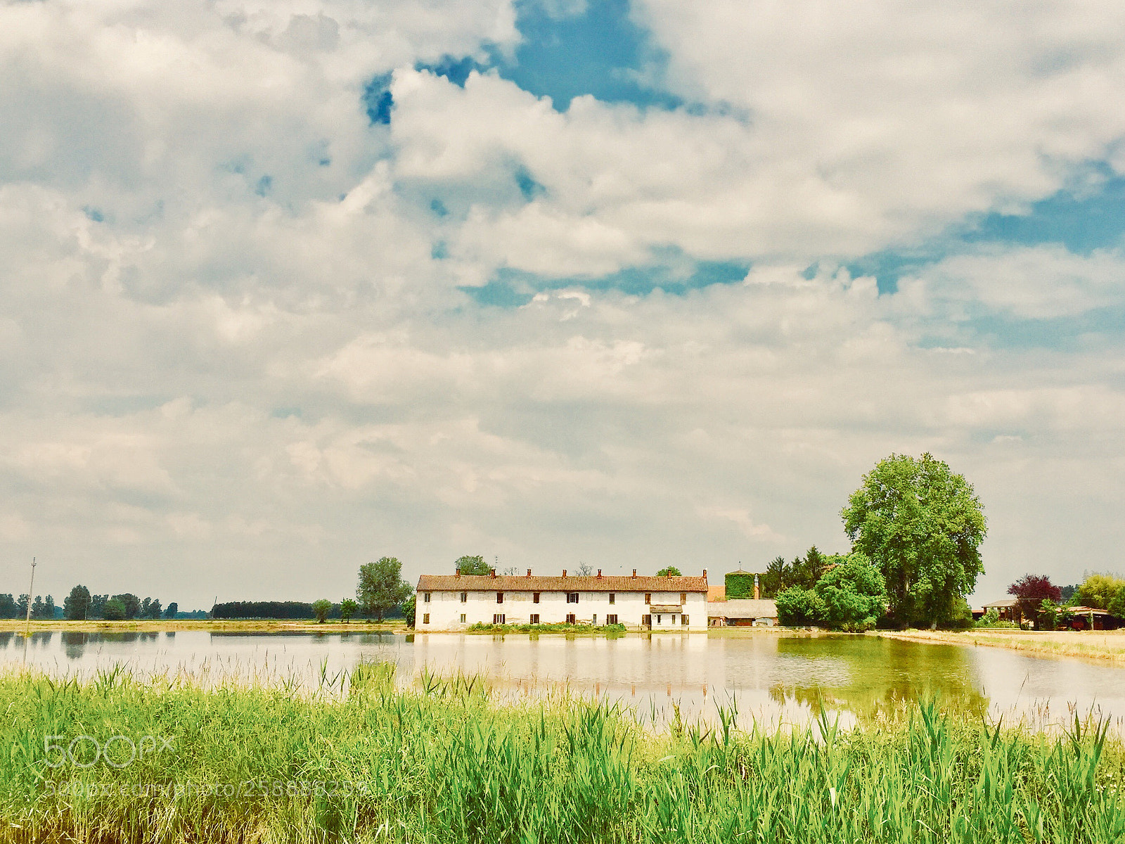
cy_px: 422
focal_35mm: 29
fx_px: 942
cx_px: 562
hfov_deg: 61.7
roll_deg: -0.9
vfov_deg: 48.2
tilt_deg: +10.3
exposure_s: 1/3968
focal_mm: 4.15
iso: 32
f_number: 2.2
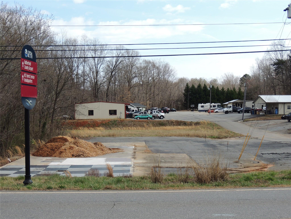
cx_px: 146
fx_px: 462
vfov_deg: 26.6
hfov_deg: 34.9
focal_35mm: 55
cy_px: 110
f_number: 3.7
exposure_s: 1/640
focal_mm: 9.8
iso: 100
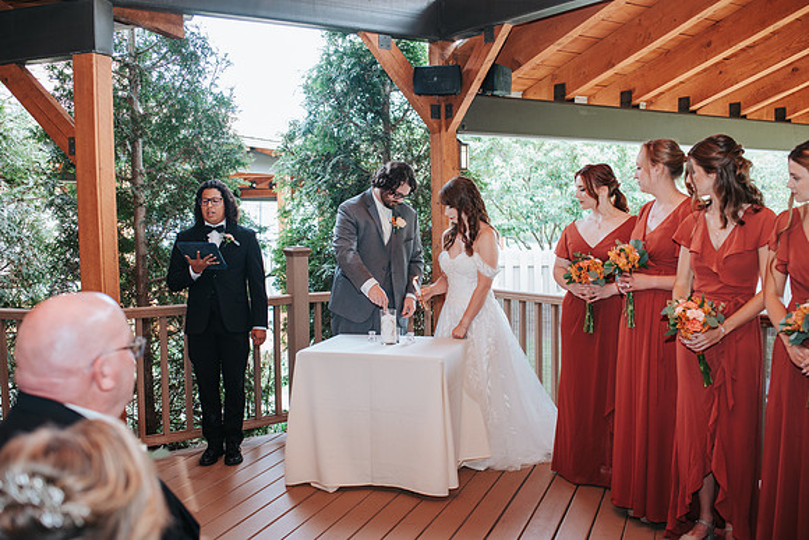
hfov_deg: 51.4
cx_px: 404
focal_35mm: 37
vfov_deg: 35.6
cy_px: 270
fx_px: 841
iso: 280
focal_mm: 35
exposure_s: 1/125
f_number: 3.2
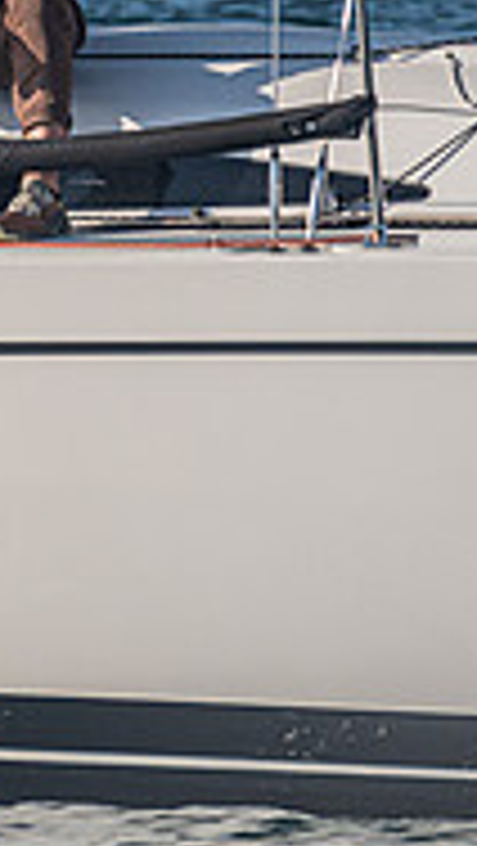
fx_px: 13894
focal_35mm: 619
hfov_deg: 2.0
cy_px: -137
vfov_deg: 3.5
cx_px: -632
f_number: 6.3
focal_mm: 155
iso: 400
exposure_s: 1/1600
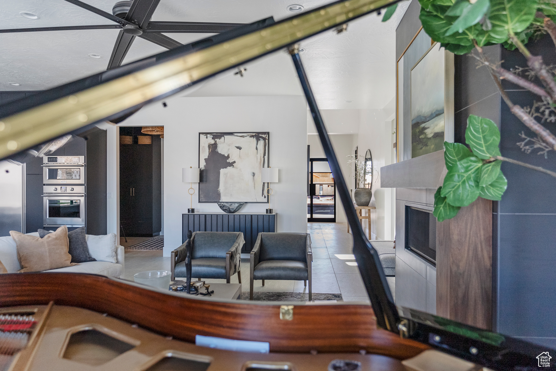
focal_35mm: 23
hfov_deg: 76.1
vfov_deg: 55.2
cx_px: 278
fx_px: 355
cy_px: 186
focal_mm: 23
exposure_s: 1/400
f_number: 2.8
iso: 640
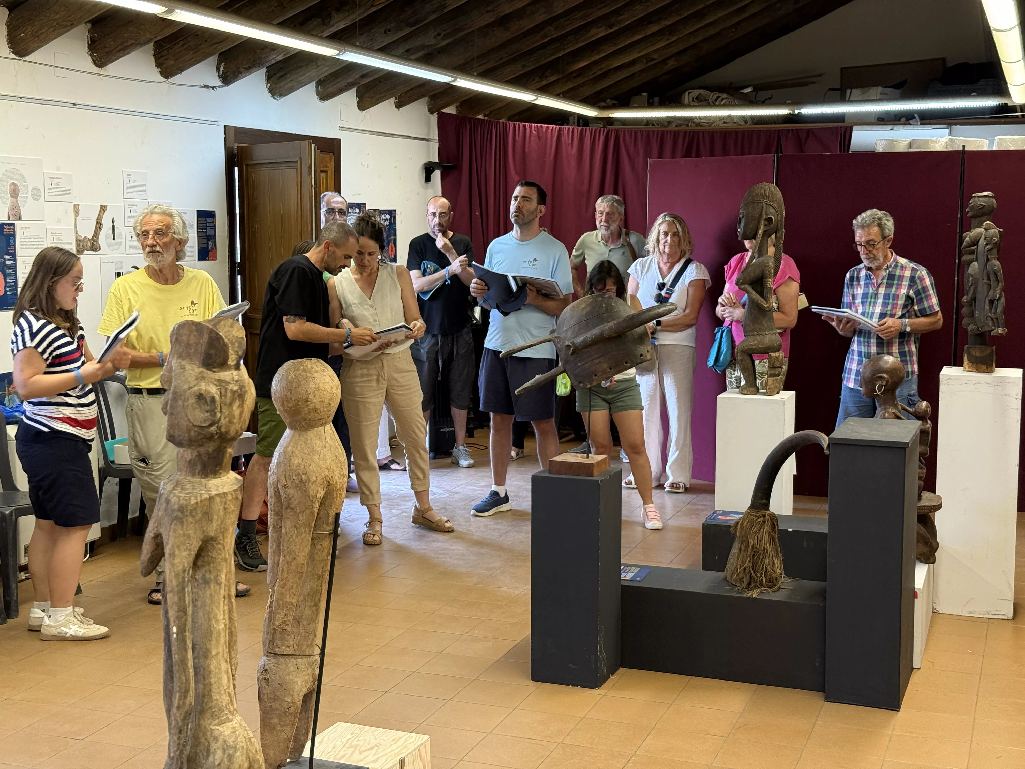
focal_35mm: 48
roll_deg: -0.3
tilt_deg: -6.9
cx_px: 512
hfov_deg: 39.7
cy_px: 384
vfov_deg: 30.3
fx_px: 1421
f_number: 1.78
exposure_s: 1/50
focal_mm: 6.76
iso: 160
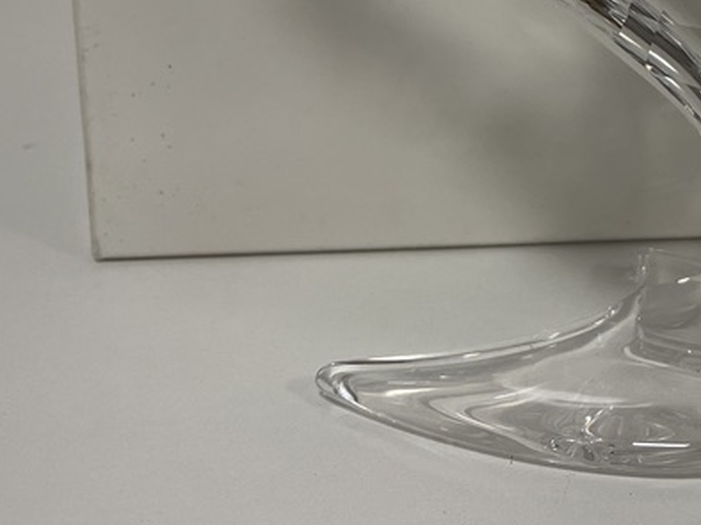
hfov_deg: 28.1
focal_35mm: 65
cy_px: -121
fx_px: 1315
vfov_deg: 20.9
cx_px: 701
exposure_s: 1/100
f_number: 1.6
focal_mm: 5.1
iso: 80
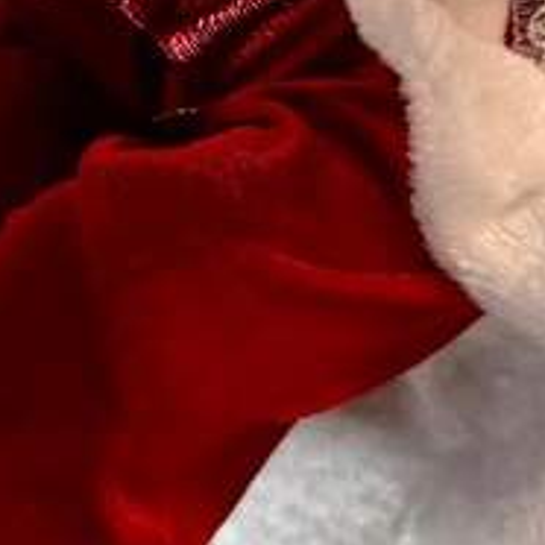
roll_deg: +14.2
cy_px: -100
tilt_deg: -38.4
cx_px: -457
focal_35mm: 137
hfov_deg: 11.7
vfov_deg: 12.5
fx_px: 2440
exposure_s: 1/60
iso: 160
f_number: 1.78
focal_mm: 6.86
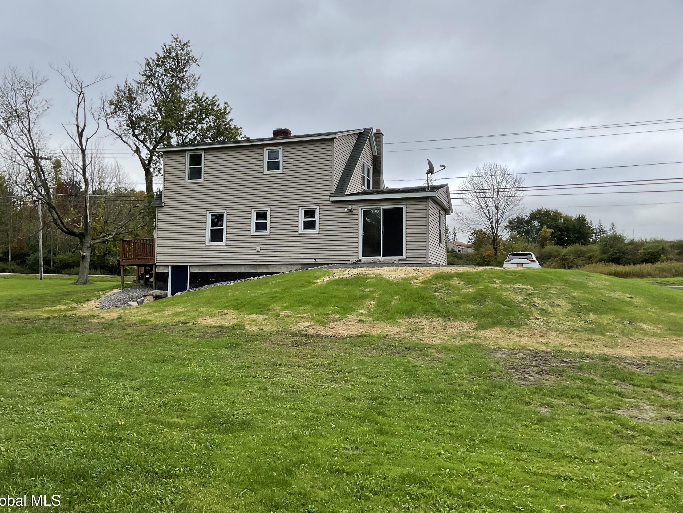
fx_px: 592
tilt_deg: +3.6
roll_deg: -0.8
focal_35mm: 30
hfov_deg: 60.0
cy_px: 259
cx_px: 336
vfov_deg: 46.8
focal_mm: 3
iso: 16
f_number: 1.8
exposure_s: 1/562
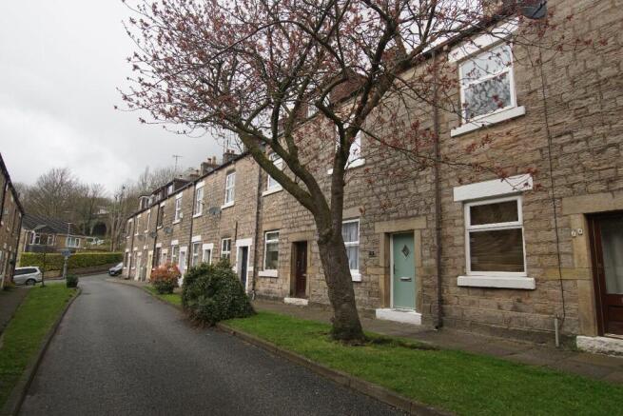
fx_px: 389
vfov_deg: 56.2
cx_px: 312
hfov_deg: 77.3
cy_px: 208
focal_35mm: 22
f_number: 5
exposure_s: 1/100
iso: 100
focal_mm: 15
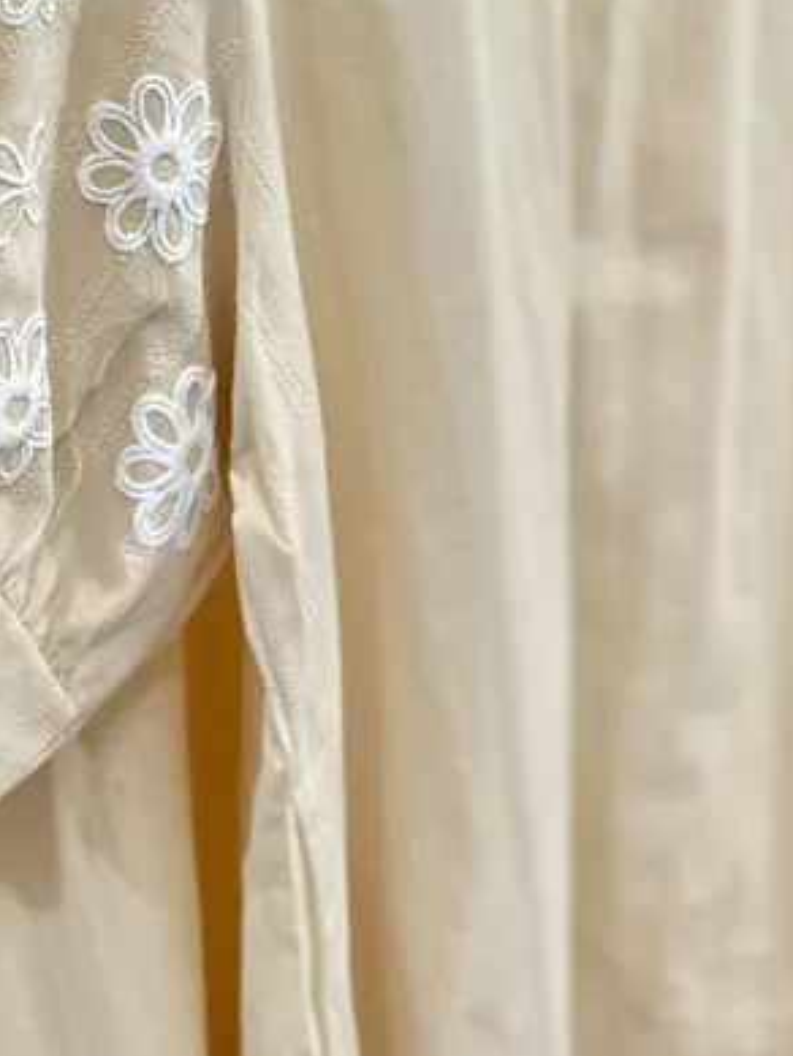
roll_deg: +1.0
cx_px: 261
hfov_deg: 19.8
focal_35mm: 74
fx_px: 2259
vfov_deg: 23.6
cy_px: -269
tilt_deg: -10.8
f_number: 1.78
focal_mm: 6.86
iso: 250
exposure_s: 1/50
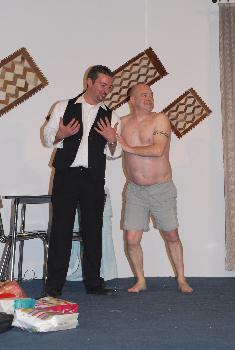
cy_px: 175
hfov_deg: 14.1
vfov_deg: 20.9
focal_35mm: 98
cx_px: 118
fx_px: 952
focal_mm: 65
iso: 200
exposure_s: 1/60
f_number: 5.6
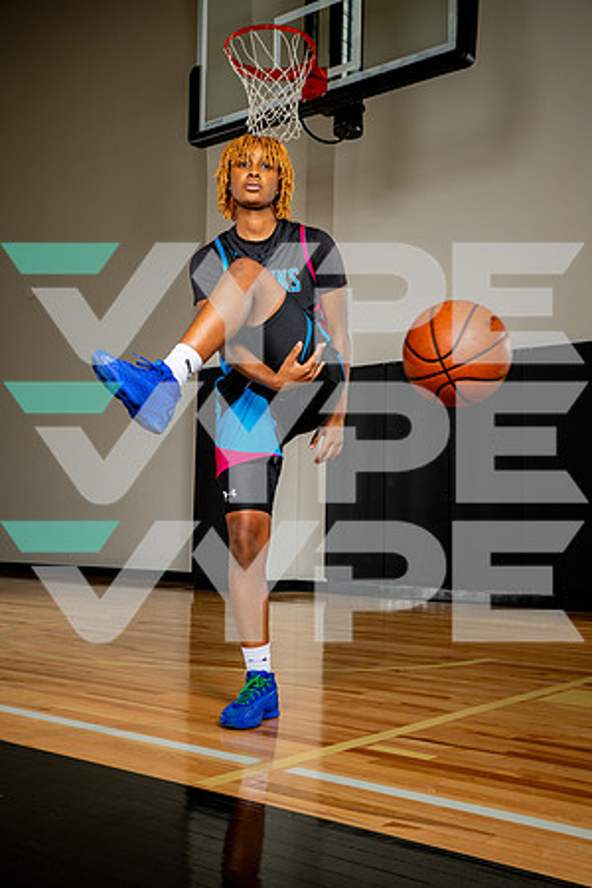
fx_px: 987
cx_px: 296
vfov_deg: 48.5
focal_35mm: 40
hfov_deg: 33.4
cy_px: 444
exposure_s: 1/500
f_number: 8
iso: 250
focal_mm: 40
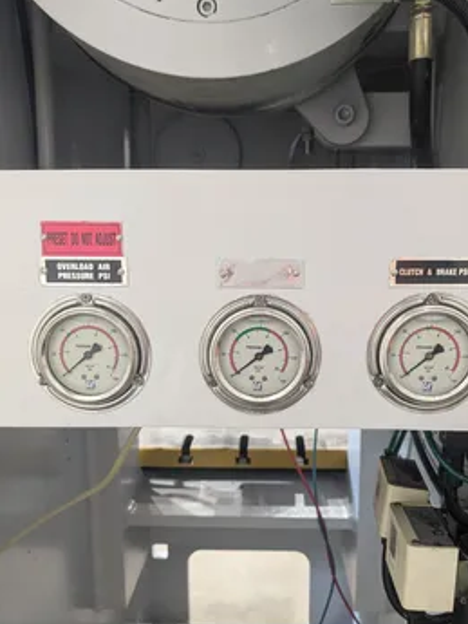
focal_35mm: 29
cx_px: 269
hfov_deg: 48.1
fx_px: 522
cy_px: 329
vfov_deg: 61.6
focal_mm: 5.43
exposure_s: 1/24
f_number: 1.89
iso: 292
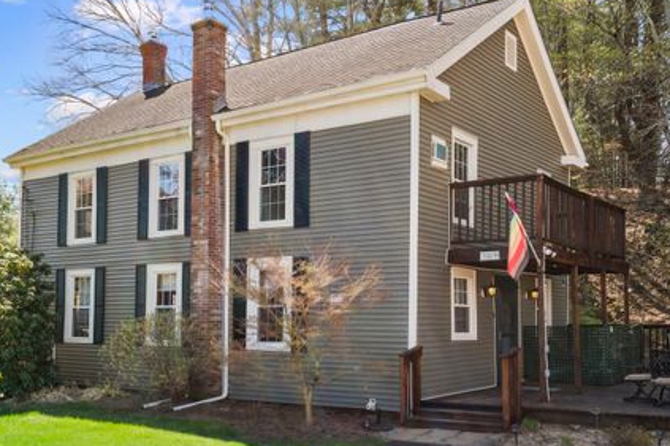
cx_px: 350
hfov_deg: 49.5
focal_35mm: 39
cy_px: 244
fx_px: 726
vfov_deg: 34.2
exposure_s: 1/15
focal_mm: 33
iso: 250
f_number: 9
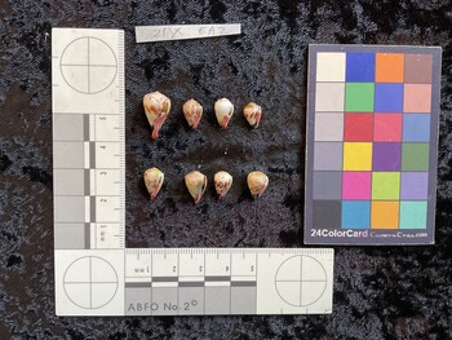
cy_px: 170
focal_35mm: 29
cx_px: 226
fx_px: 379
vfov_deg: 48.3
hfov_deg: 61.6
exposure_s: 1/50
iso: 40
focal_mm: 3
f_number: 1.8
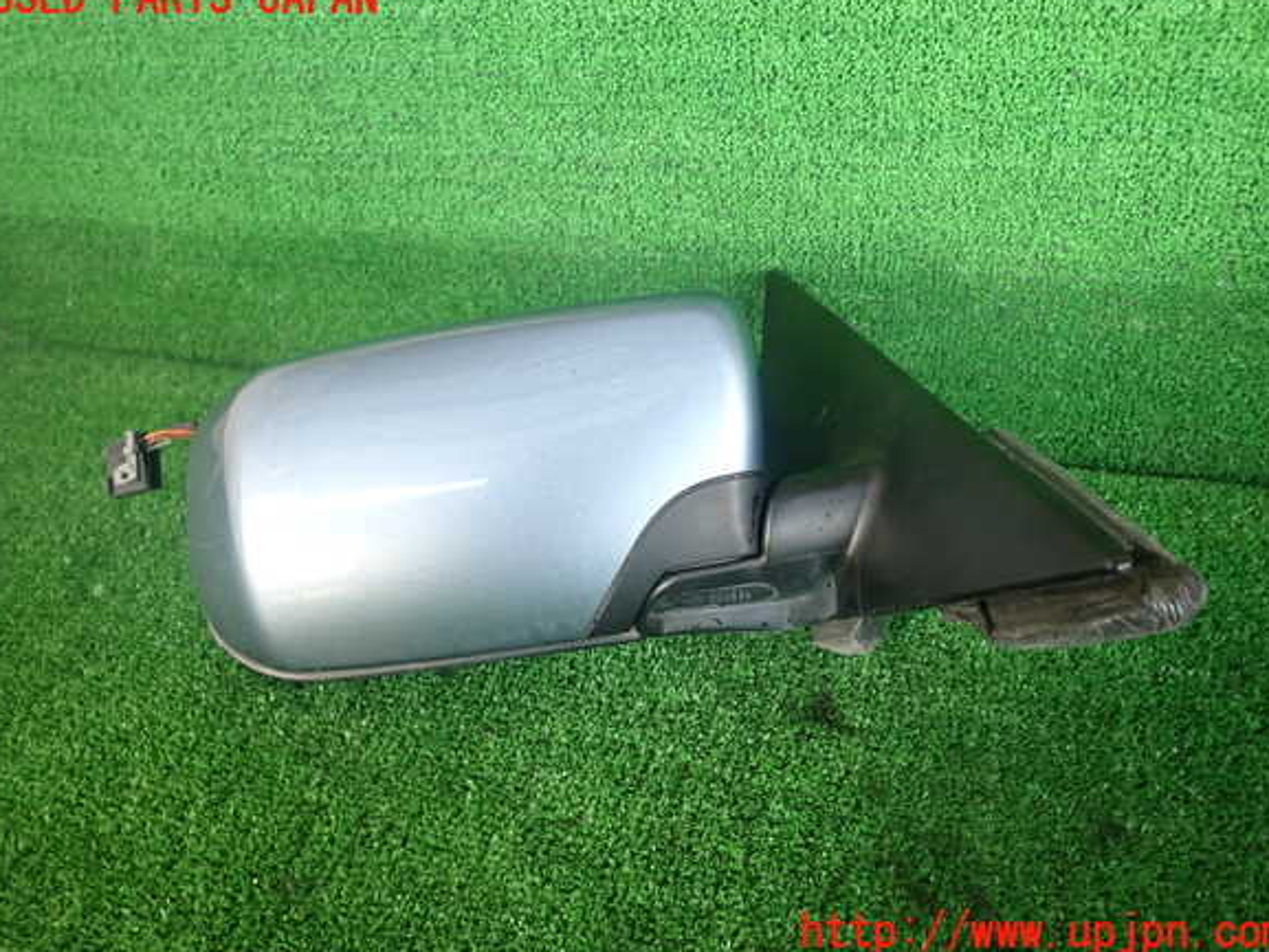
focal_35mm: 26
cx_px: 638
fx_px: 953
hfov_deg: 67.3
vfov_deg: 53.1
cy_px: 466
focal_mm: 4.5
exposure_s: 1/30
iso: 250
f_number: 2
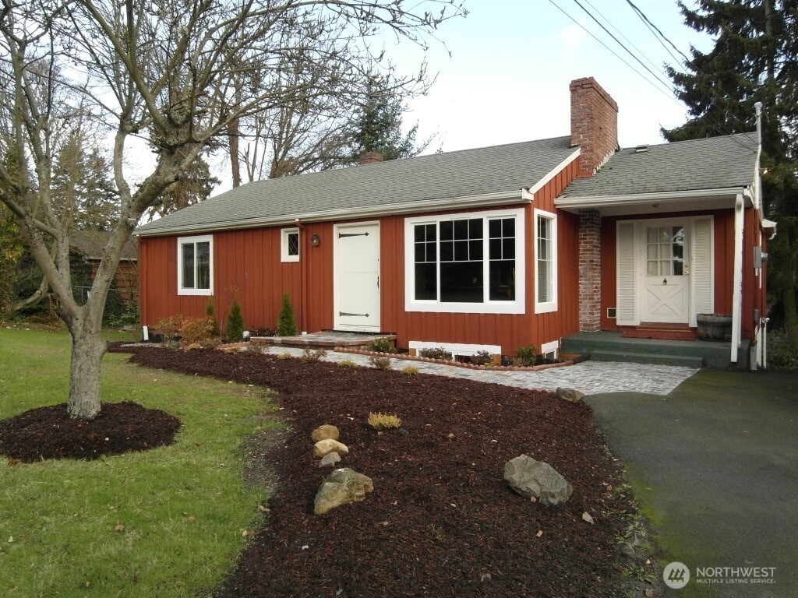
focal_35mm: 24
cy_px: 299
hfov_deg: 71.6
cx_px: 399
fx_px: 553
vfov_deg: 56.8
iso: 100
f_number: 4.7
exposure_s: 1/125
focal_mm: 4.4
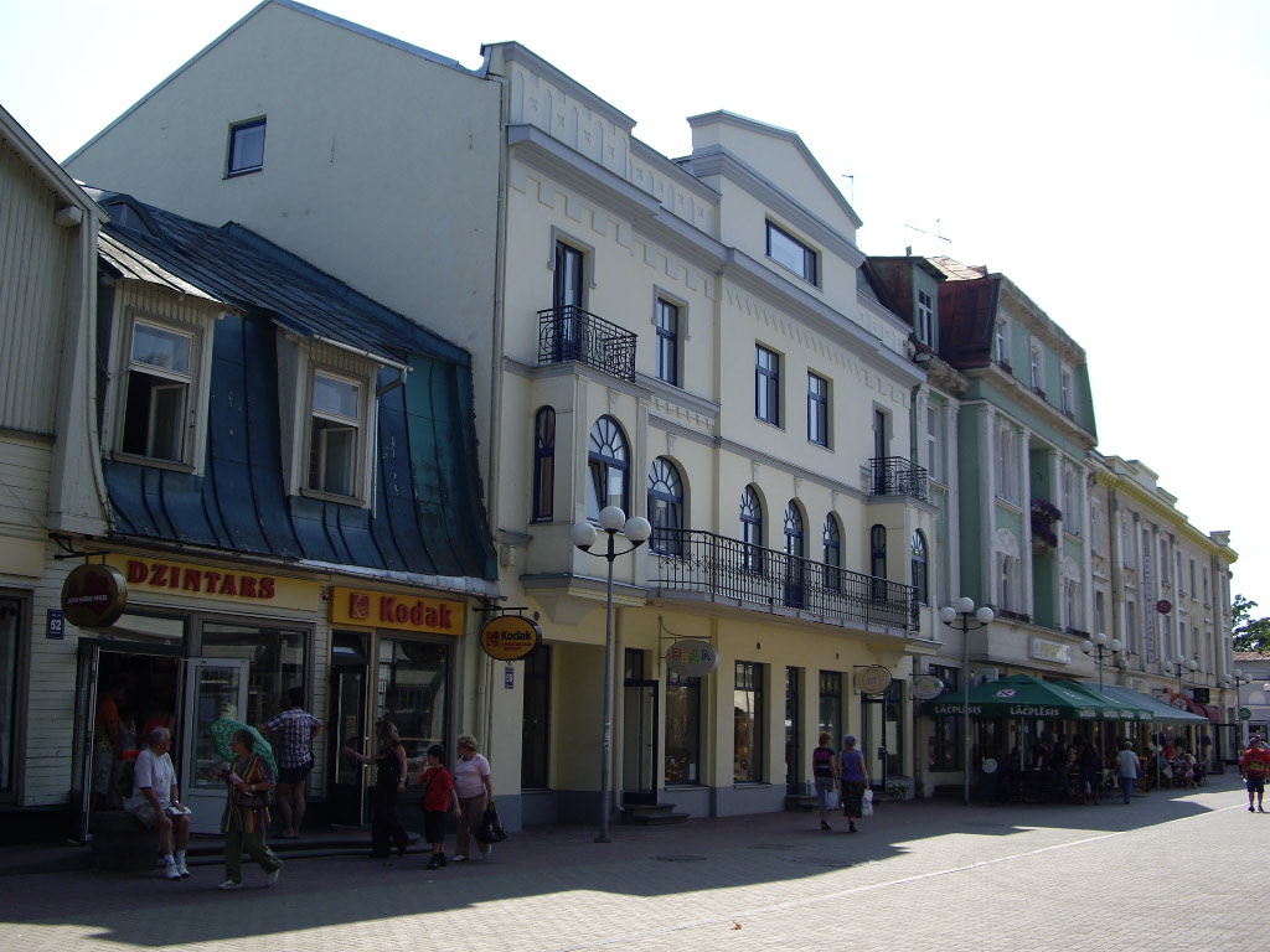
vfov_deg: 37.7
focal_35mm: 38
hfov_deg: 49.0
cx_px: 635
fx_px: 1394
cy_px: 476
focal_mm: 7.9
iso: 50
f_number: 5.6
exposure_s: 1/160
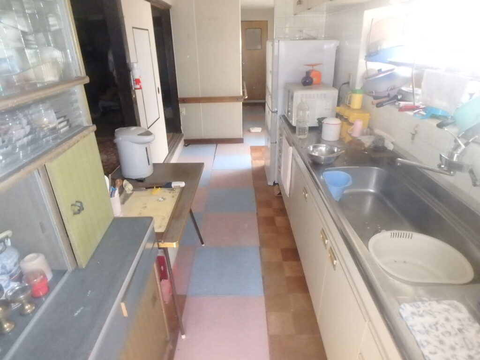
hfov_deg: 79.0
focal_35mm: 21
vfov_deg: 63.4
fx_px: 291
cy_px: 180
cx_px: 240
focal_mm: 3.7
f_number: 6
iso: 1600
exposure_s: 1/30
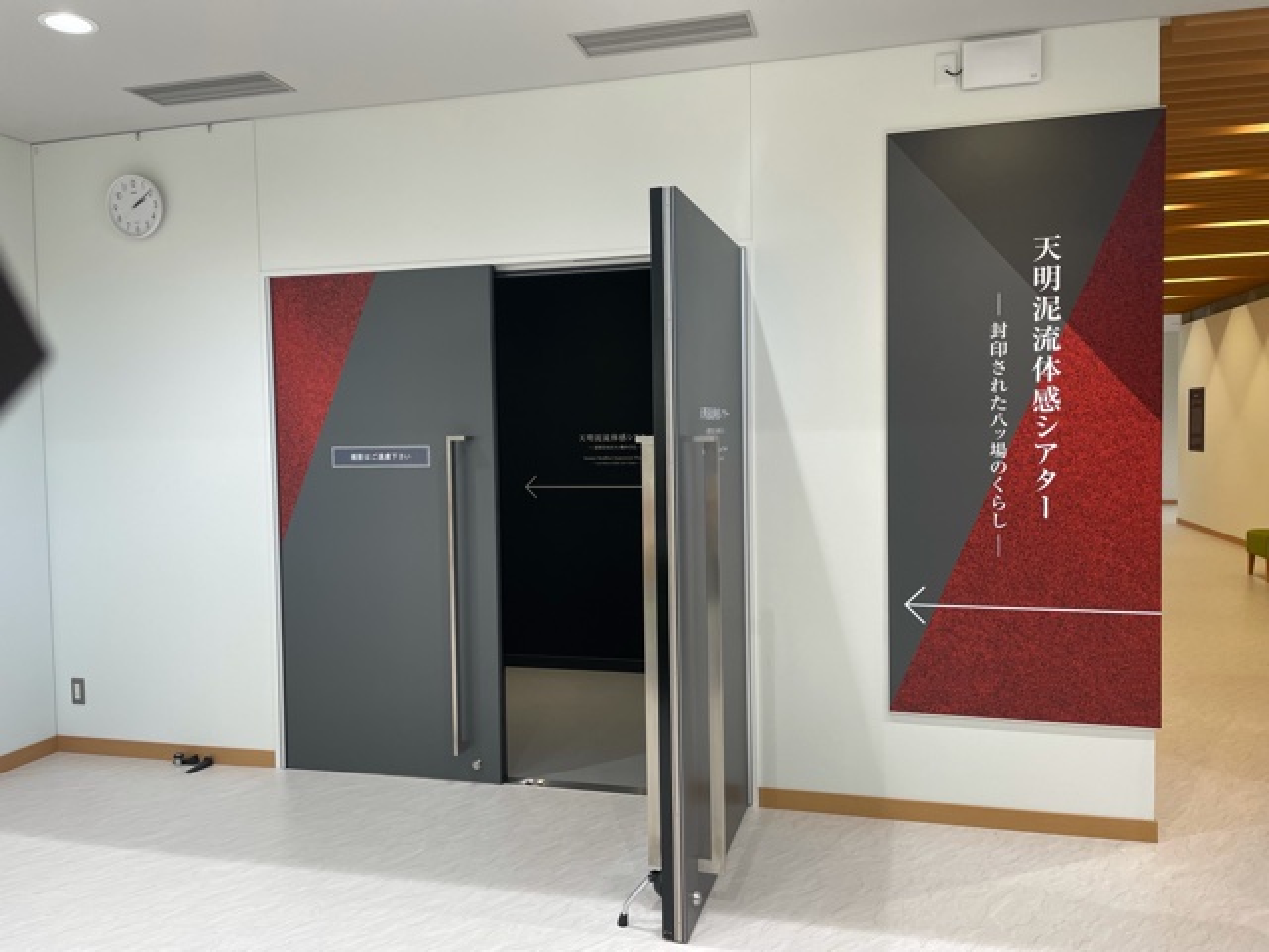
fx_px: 953
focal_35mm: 26
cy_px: 476
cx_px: 634
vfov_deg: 53.1
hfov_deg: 67.3
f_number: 1.6
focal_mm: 4.2
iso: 80
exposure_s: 1/100
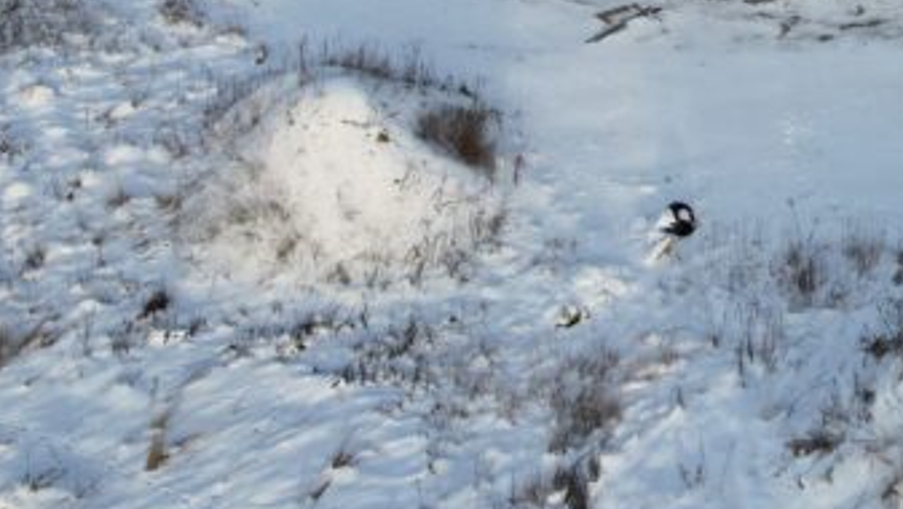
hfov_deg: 26.2
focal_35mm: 70
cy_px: -175
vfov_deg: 16.2
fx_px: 1677
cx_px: 1133
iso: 100
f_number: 2.8
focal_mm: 8.38
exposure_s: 1/640
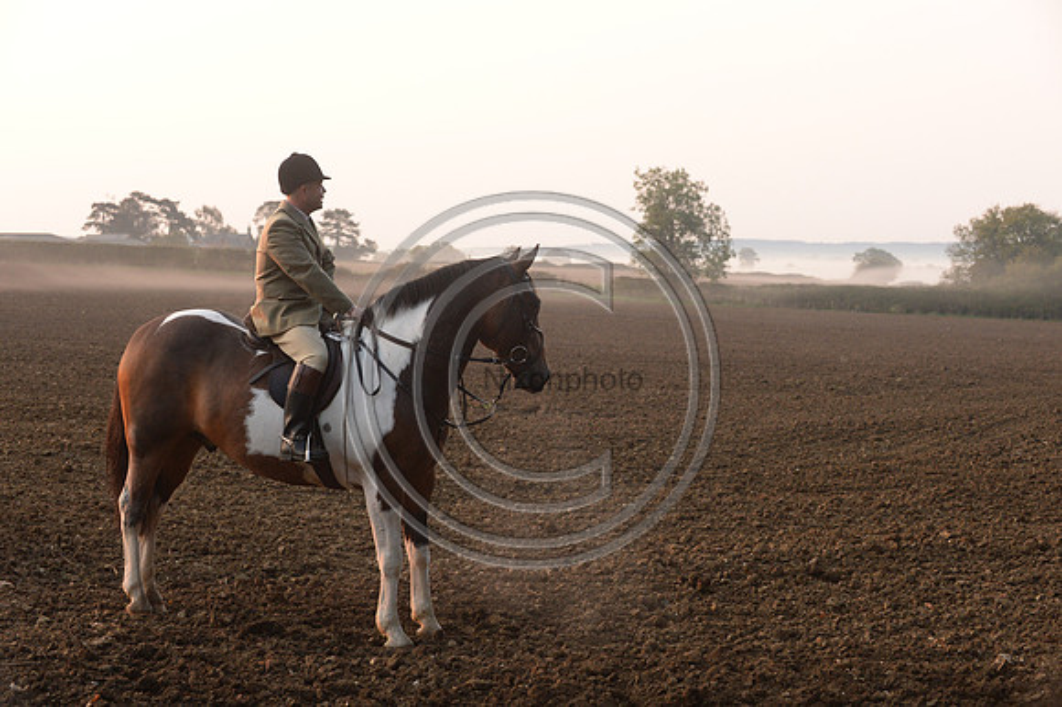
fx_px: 2064
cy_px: 354
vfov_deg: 19.4
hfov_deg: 28.9
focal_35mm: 70
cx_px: 531
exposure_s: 1/500
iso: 2500
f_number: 5.6
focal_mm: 70
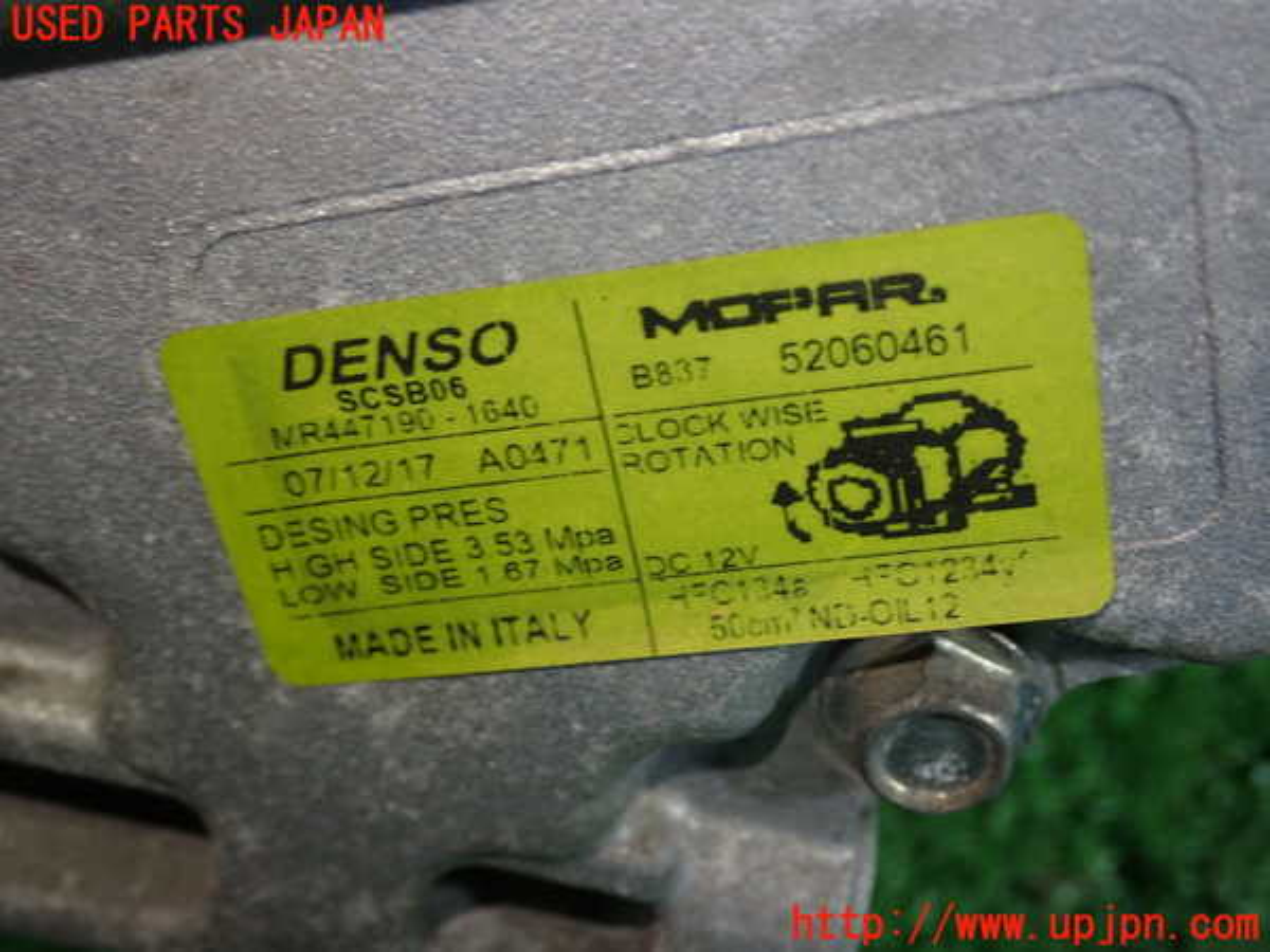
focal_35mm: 54
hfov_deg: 35.5
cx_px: 635
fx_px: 1981
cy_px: 476
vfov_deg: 27.0
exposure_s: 1/50
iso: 200
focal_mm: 9.65
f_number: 3.3
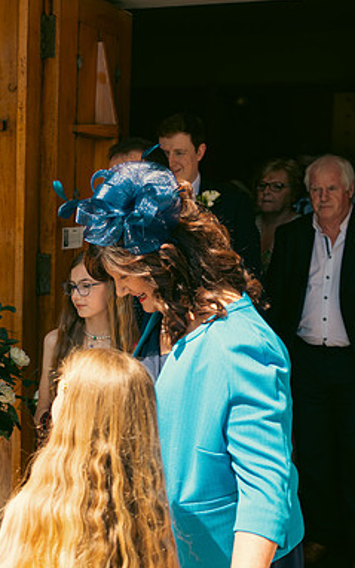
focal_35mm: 65
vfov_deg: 31.5
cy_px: 286
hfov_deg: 19.3
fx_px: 1005
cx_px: -21
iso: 100
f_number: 3.5
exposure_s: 1/500
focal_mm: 42
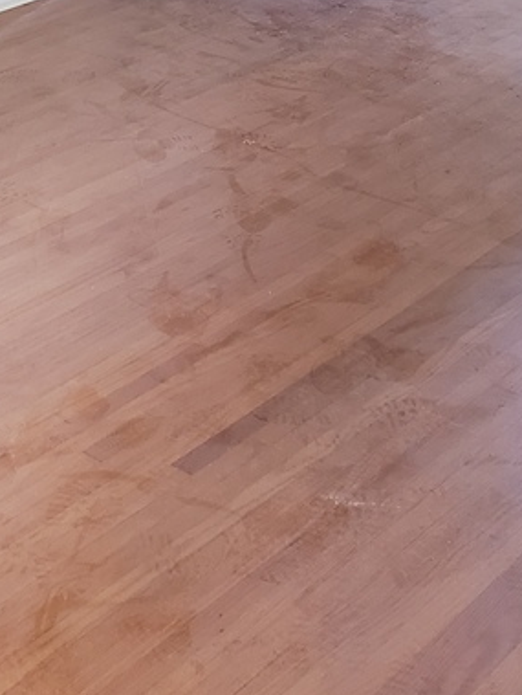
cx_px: -103
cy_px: -171
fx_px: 1485
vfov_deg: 23.7
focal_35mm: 74
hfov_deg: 18.9
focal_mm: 4.3
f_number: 2.4
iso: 250
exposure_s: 1/17
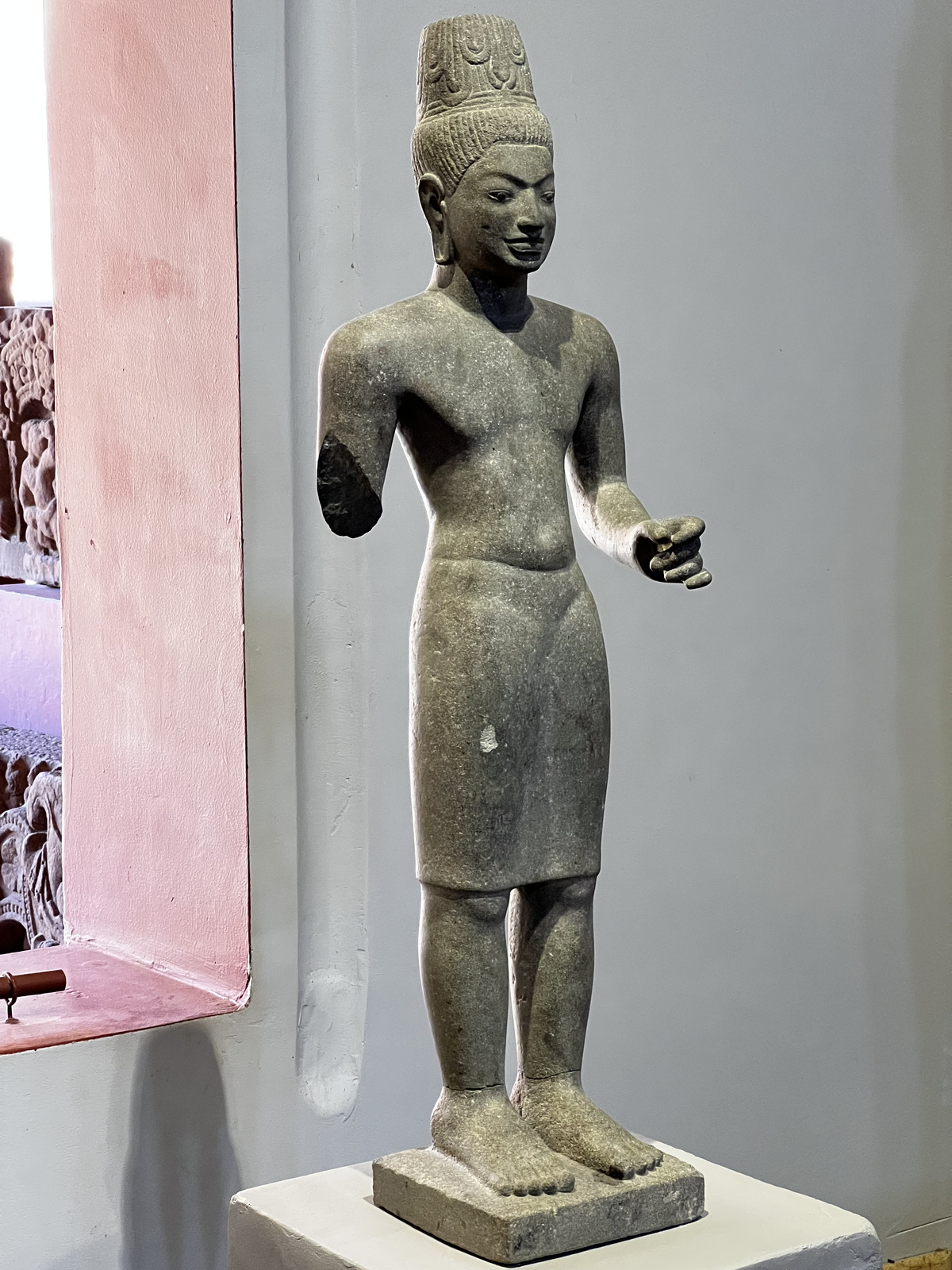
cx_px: 476
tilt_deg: -4.6
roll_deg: +0.0
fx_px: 2824
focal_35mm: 77
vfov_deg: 25.3
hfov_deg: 19.1
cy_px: 635
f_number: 2.8
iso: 500
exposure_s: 1/60
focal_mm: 9
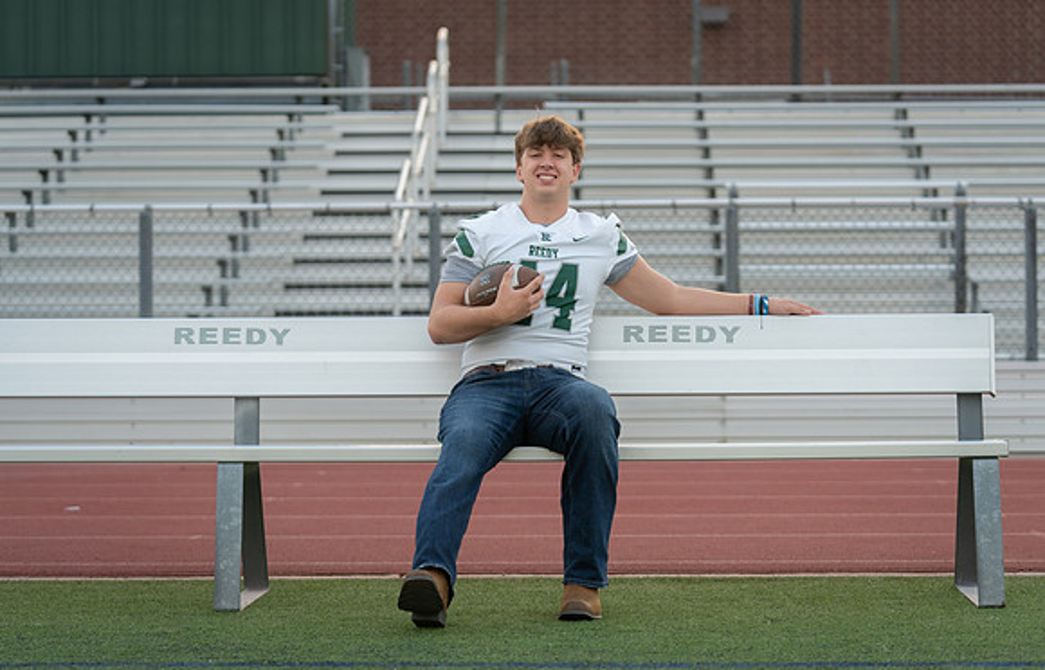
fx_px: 2666
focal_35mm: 93
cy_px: 325
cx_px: 550
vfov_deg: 14.3
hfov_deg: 22.2
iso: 320
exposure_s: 1/320
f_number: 2.8
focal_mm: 87
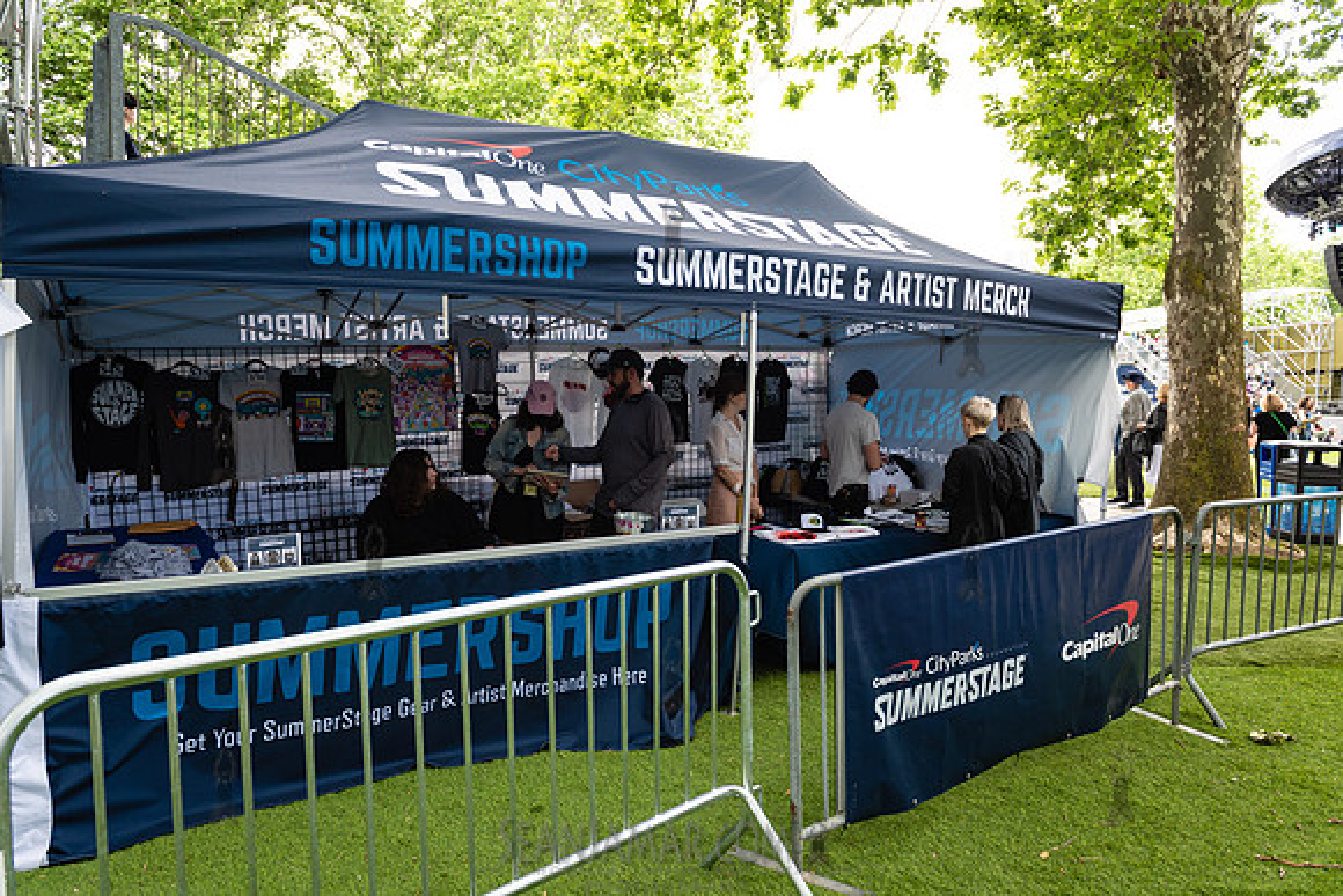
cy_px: 448
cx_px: 672
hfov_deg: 69.4
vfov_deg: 49.6
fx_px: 970
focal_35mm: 26
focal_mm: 26
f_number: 4
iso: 500
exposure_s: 1/200
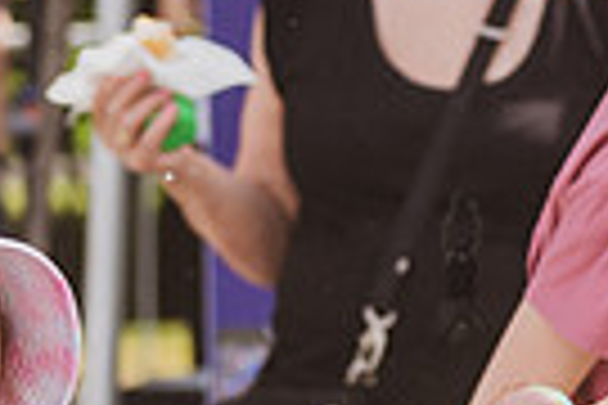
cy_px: 479
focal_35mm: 429
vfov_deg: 3.2
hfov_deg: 4.8
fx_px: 7245
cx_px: -122
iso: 250
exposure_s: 1/1000
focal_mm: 100
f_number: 4.5
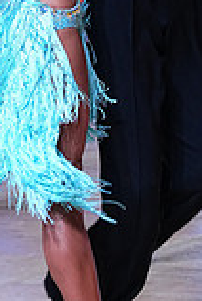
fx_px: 2790
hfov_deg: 4.1
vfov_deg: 6.1
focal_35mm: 333
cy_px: -82
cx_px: 115
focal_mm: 91
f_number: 4
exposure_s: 1/500
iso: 1250
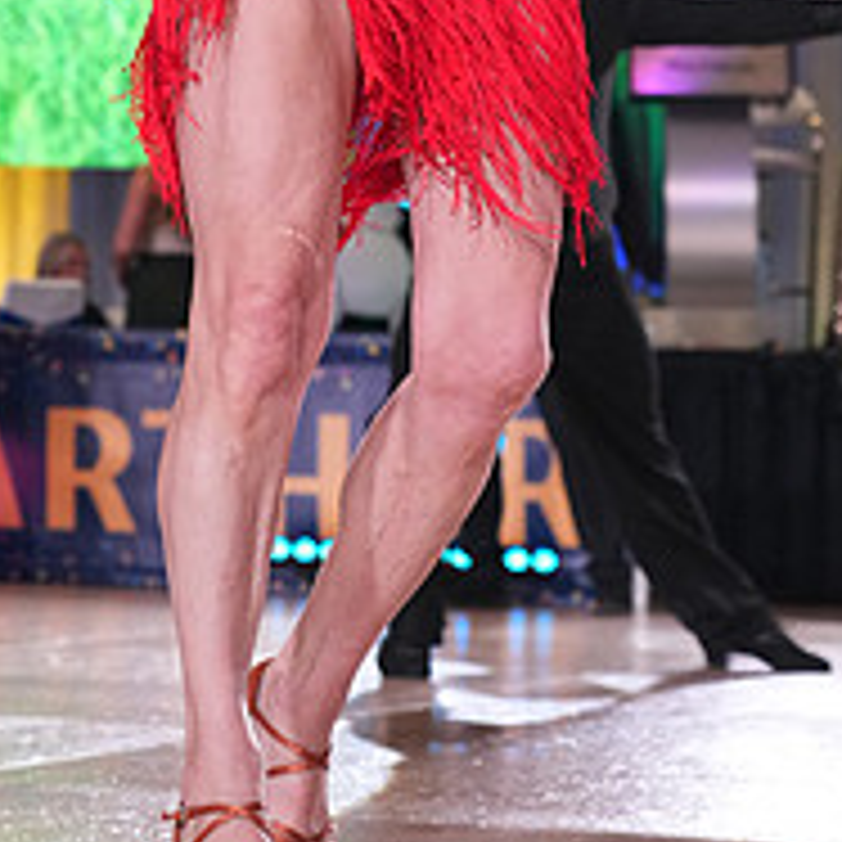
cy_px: -270
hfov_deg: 11.5
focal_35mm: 150
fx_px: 4128
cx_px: 34
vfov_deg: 11.3
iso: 2500
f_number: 4
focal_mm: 57
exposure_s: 1/500
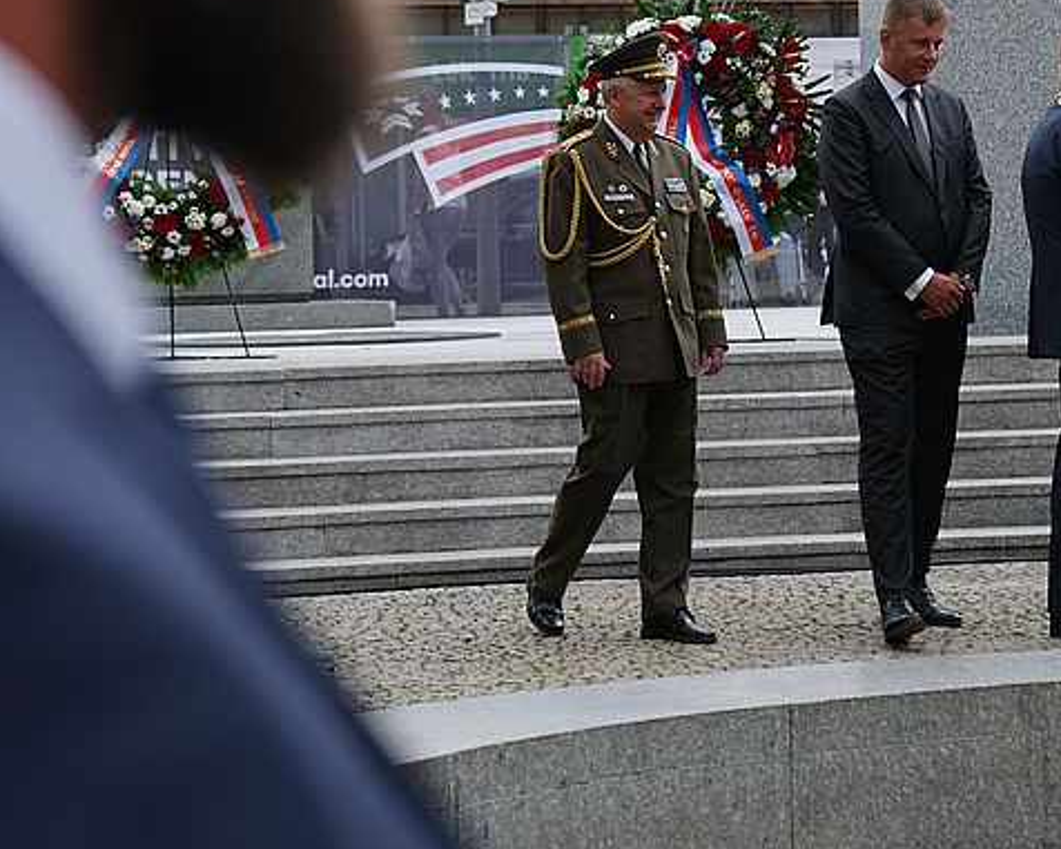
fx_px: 4209
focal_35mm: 134
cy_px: 137
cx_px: 753
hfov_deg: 14.3
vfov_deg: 11.5
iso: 320
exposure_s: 1/500
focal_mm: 45.5
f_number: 3.2
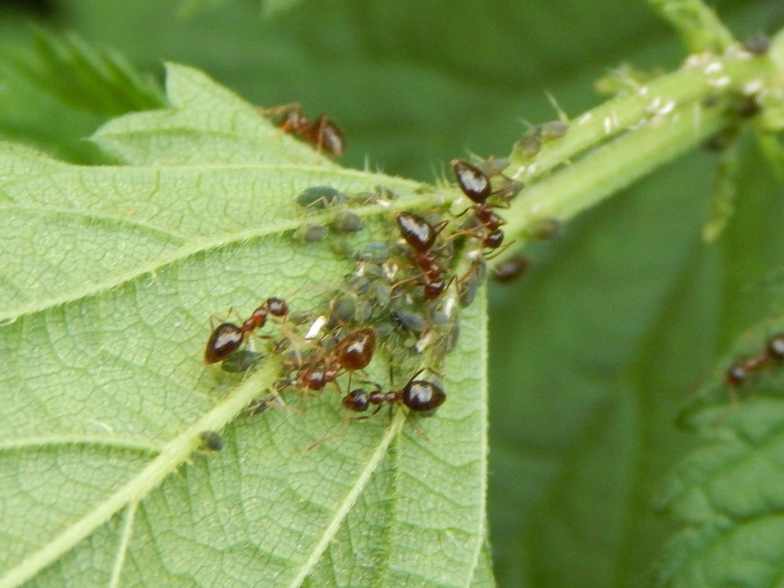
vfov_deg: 10.5
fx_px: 3194
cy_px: 294
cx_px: 392
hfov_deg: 14.0
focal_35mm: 141
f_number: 4.9
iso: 400
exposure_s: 1/160
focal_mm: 25.3
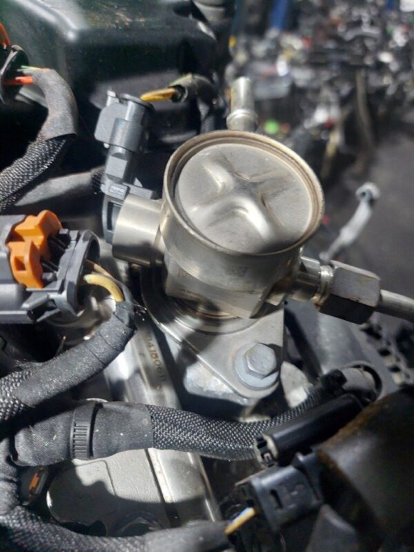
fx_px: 399
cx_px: 207
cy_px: 276
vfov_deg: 69.4
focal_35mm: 25
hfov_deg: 54.9
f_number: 1.8
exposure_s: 1/50
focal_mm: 5.23
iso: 320
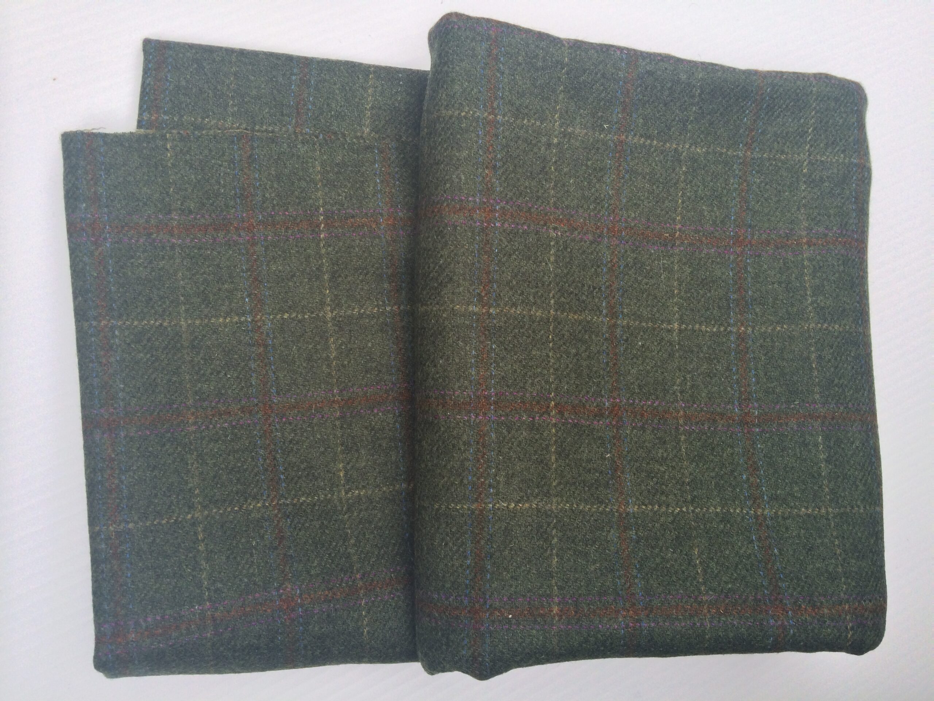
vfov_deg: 46.8
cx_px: 467
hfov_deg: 60.0
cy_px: 350
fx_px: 809
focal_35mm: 30
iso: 32
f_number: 2.2
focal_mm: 4.12
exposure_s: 1/540
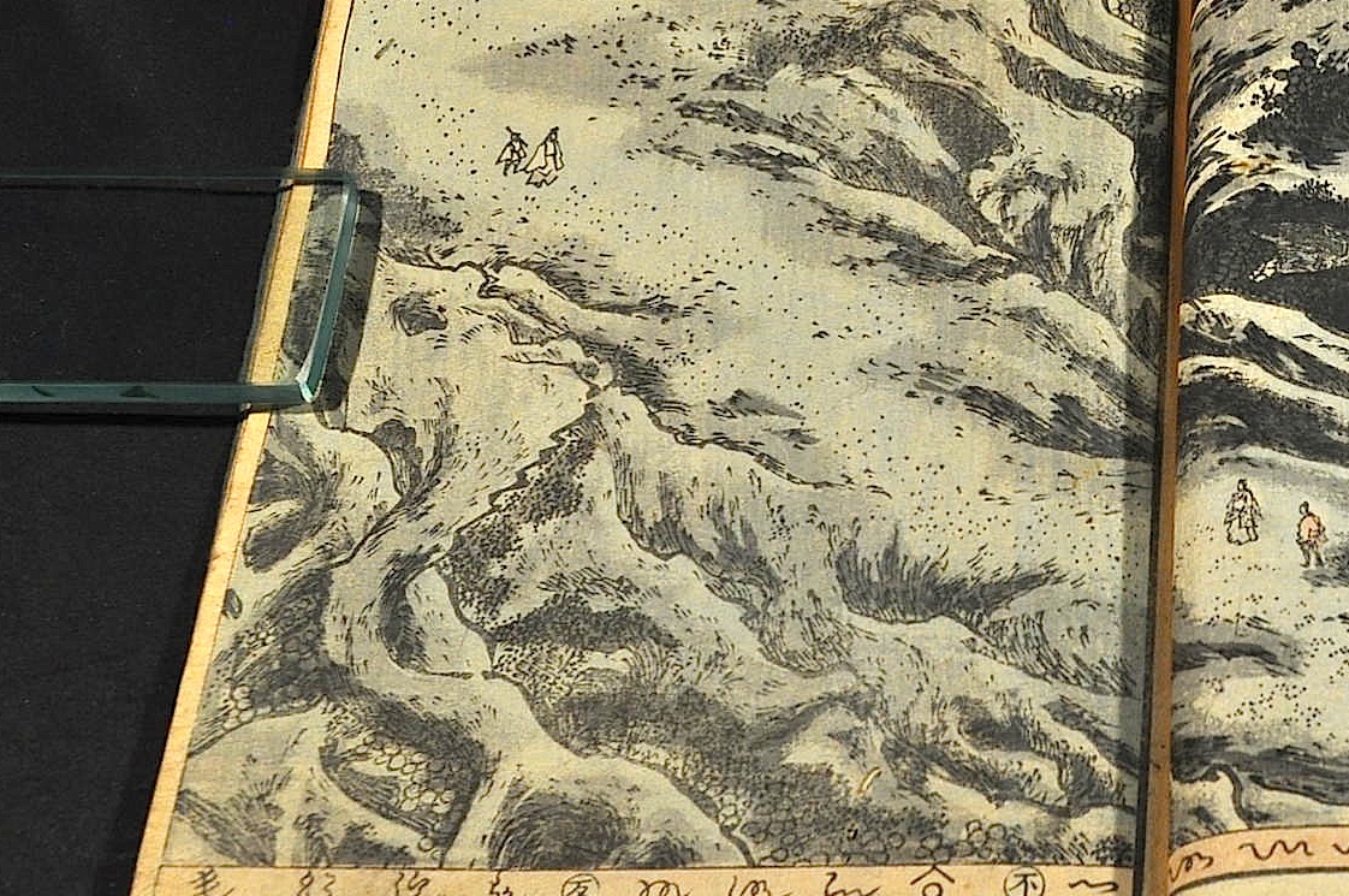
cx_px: 1175
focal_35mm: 86
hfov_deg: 23.2
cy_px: 328
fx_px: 3218
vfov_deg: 15.8
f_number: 7.1
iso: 800
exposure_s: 1/100
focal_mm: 30
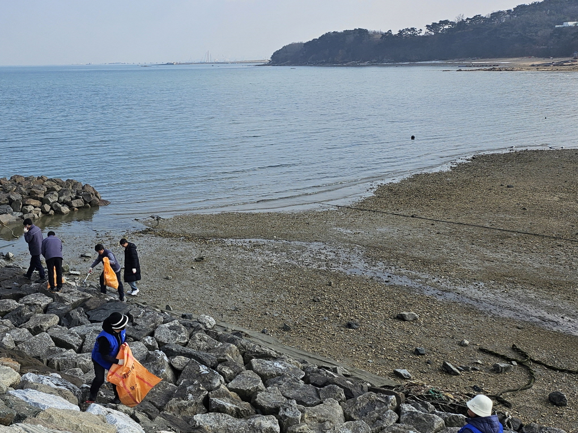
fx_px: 668
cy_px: 235
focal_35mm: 40
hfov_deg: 45.5
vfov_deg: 35.9
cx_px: 160
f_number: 1.8
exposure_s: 1/3840
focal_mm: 5
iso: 50
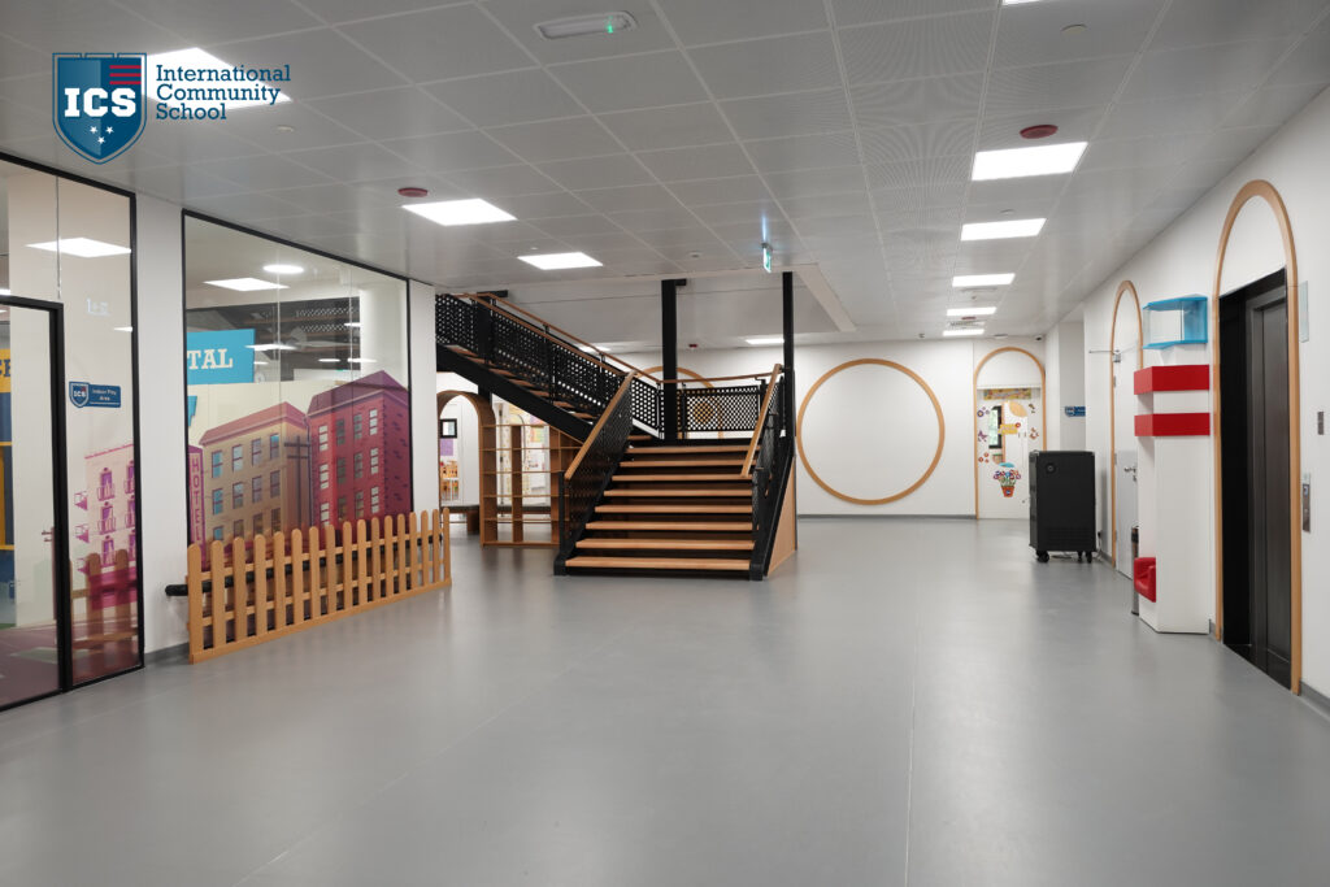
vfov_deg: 53.1
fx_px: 887
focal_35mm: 24
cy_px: 444
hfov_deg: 73.7
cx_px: 665
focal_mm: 16.4
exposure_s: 1/80
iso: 400
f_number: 2.8
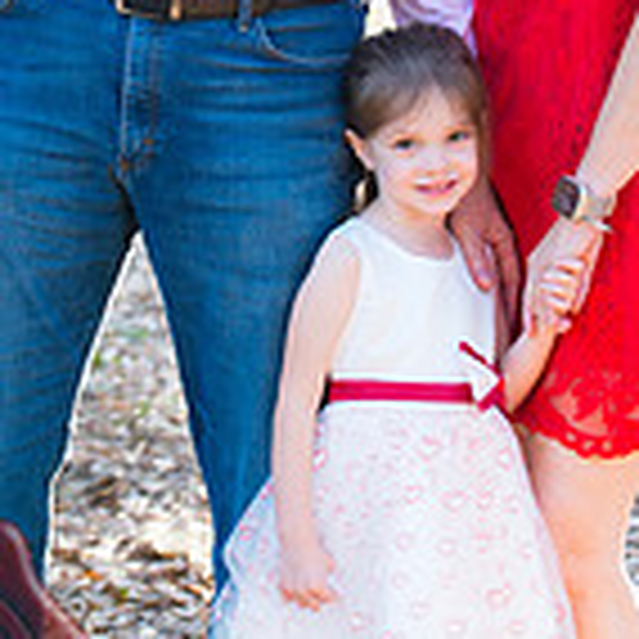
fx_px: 3947
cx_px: 315
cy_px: 18
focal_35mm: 189
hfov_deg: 9.3
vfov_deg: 9.2
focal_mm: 70
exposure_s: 1/125
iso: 200
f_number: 3.5
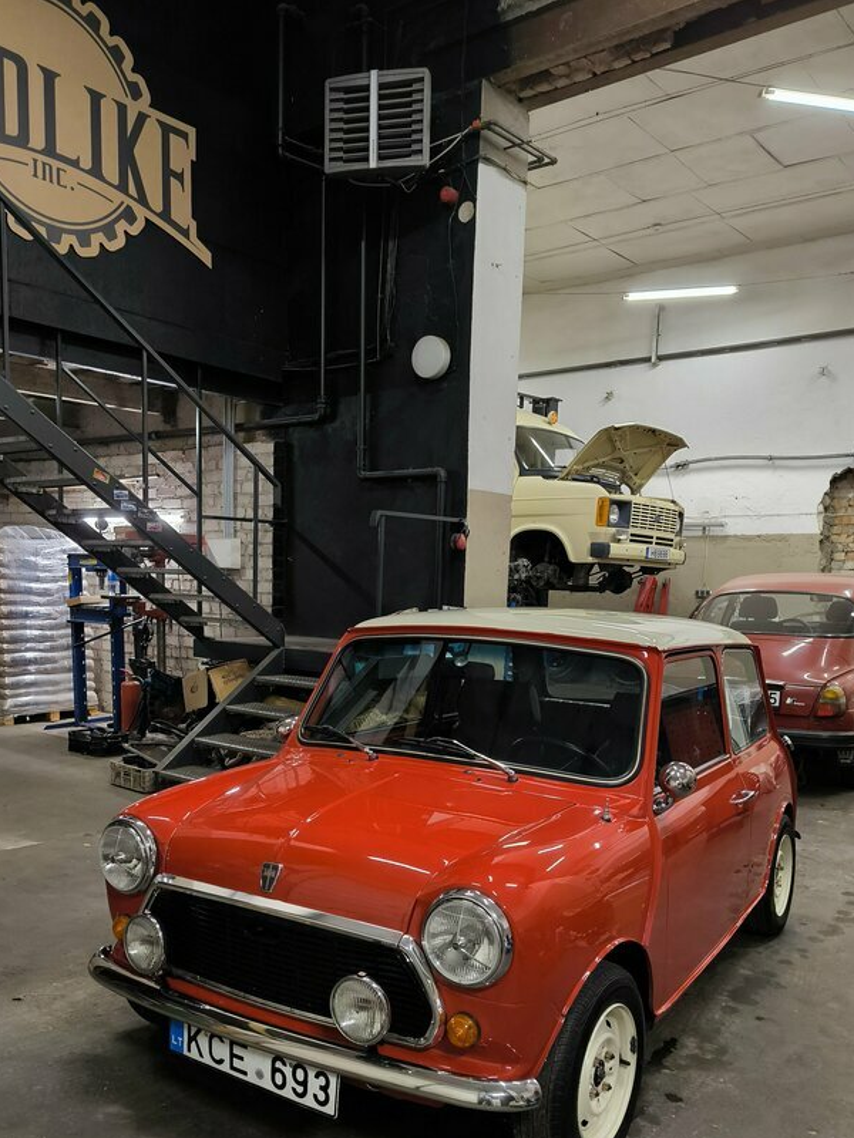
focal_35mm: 30
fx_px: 987
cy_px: 686
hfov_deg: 46.7
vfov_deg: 59.4
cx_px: 389
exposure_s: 1/50
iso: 400
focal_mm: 6.92
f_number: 1.9
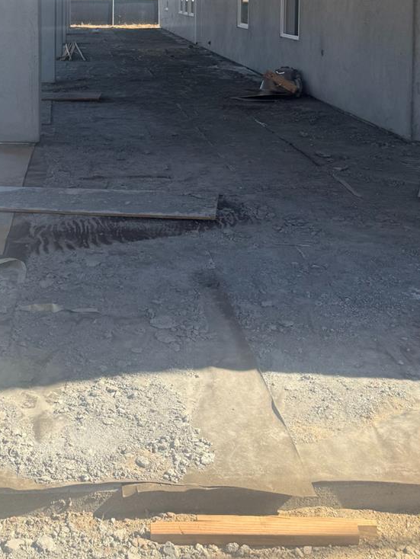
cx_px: 128
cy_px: 22
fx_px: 792
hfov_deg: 29.4
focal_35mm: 49
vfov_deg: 35.8
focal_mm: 6.76
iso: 80
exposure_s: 1/2110
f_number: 1.78
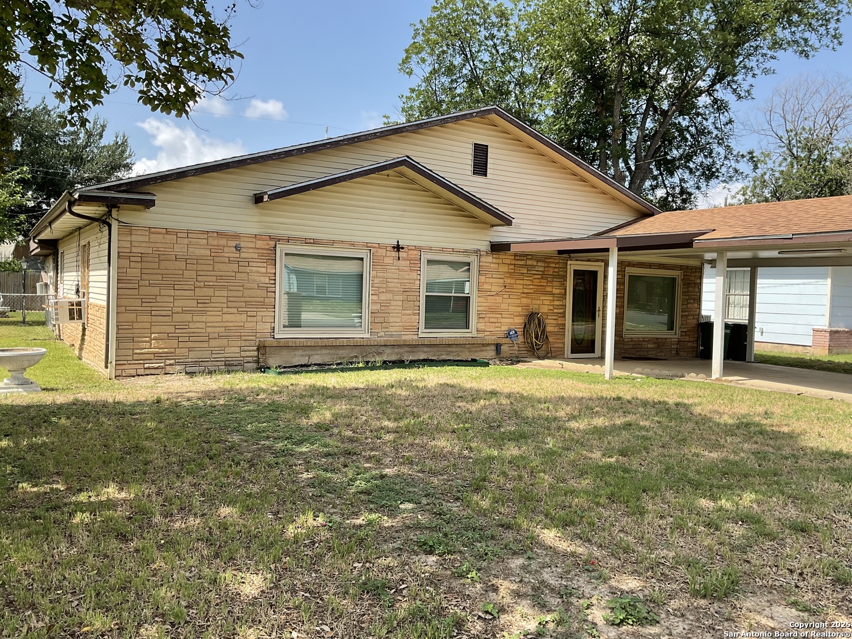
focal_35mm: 29
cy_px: 320
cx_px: 426
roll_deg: -2.2
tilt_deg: -4.1
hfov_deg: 61.7
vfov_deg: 48.2
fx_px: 714
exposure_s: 1/1055
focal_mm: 3
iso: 16
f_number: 1.8
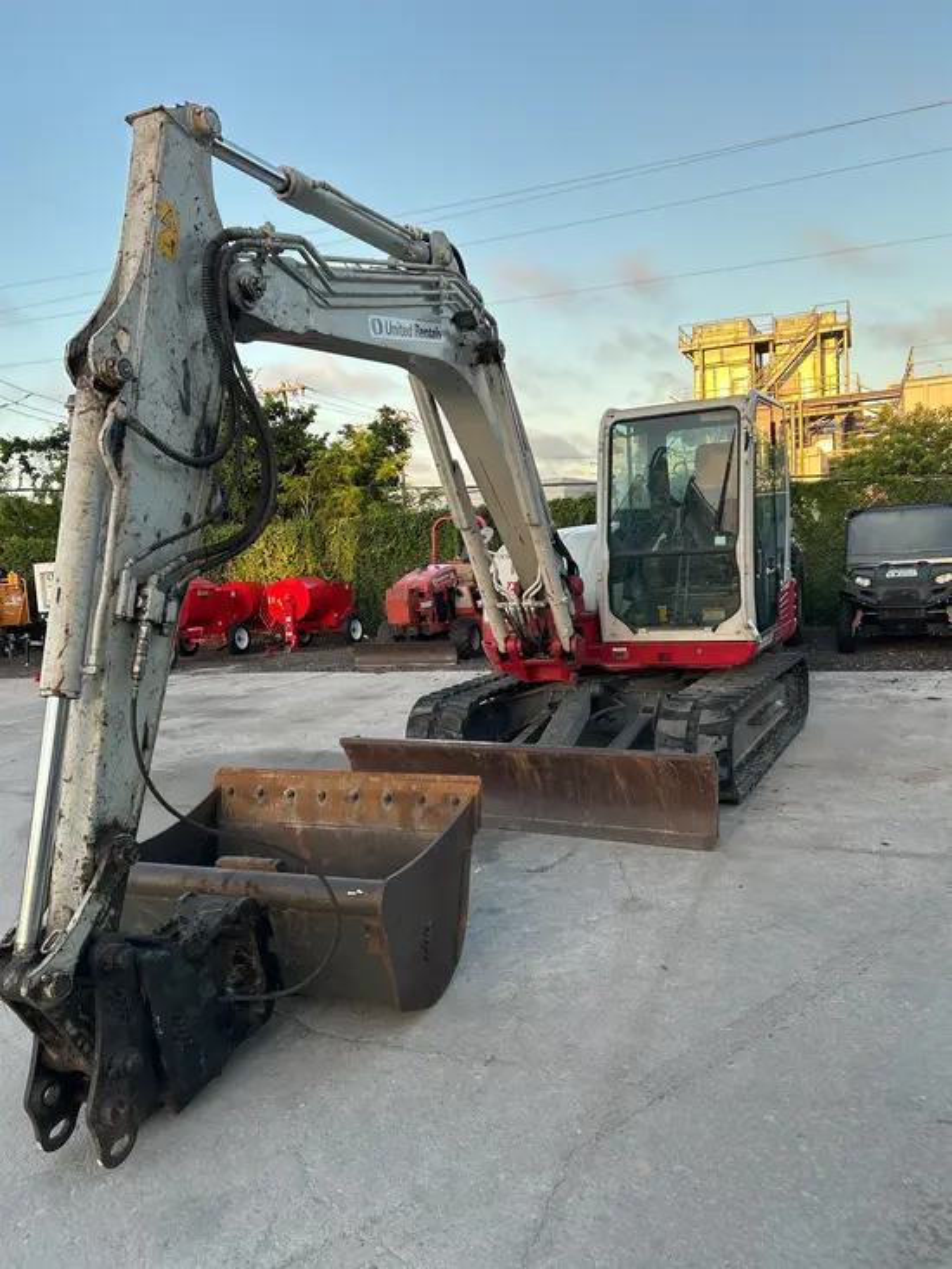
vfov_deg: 67.3
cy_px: 634
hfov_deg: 53.1
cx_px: 476
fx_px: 953
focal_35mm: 26
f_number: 1.5
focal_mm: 5.7
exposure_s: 1/389
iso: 50
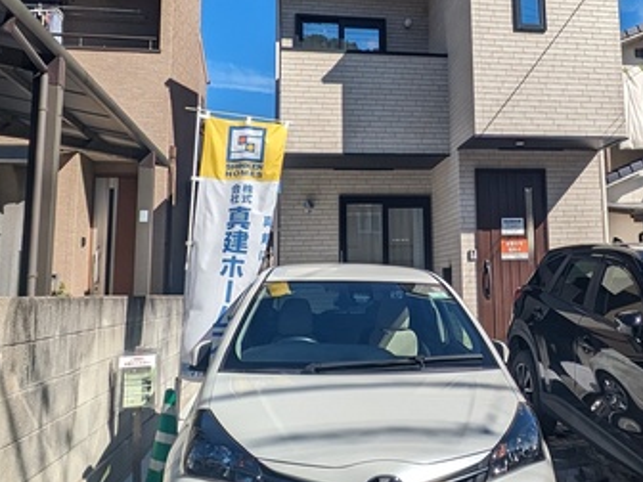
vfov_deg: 35.6
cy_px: 161
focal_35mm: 40
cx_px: 458
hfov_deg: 45.6
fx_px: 743
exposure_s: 1/2674
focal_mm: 1.83
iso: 47
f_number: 2.2
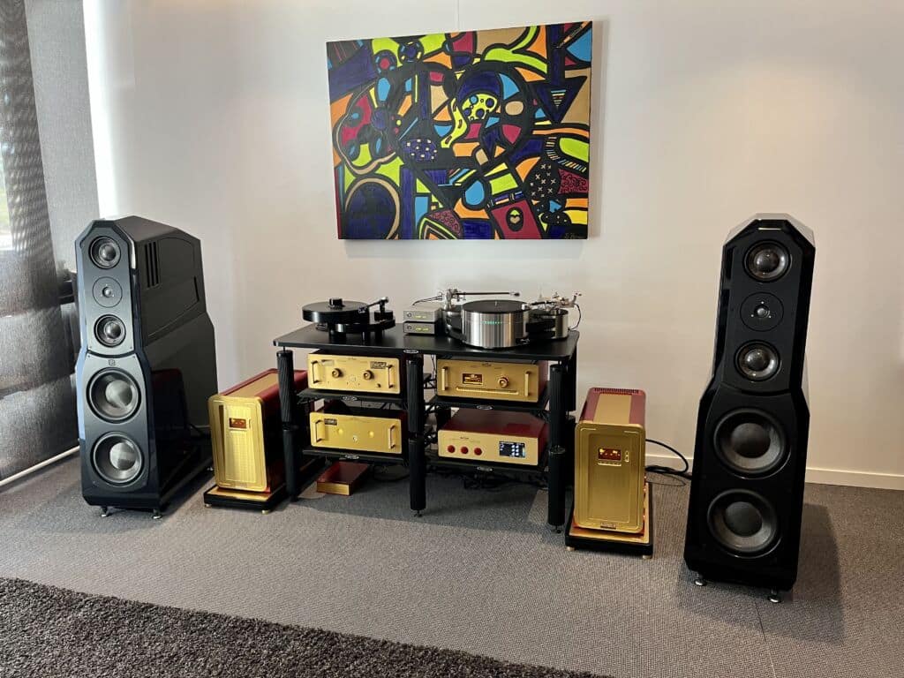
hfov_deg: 67.3
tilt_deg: -12.7
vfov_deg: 53.1
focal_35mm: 26
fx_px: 679
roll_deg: +1.0
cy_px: 339
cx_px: 452
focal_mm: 5.1
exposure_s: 1/50
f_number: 1.6
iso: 125
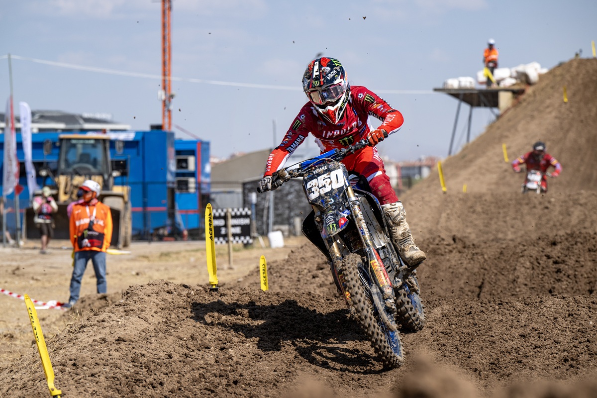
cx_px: 298
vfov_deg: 6.9
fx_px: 3316
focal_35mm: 200
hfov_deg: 10.3
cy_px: 199
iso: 200
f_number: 7.1
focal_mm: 200
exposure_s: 1/1250
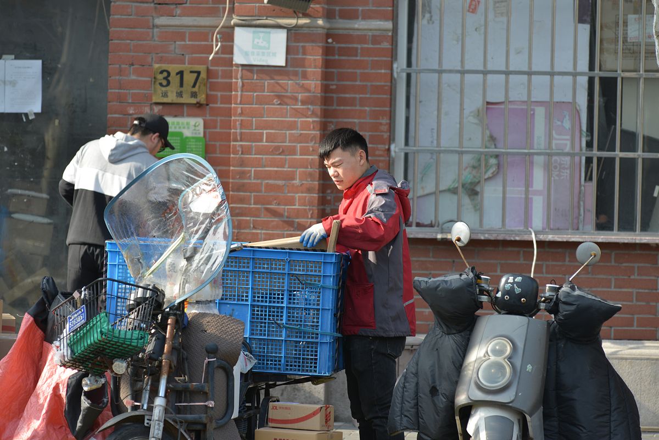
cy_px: 220
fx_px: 3661
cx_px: 330
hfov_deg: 10.3
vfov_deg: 6.9
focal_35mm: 200
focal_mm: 200
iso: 160
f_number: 5.6
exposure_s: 1/250
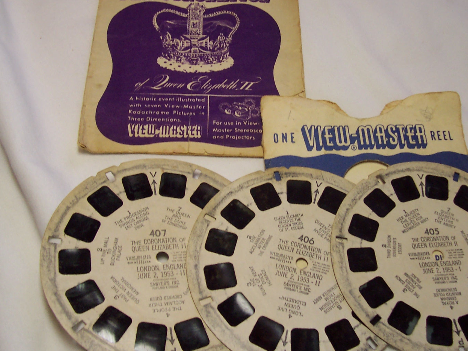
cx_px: 277
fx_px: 608
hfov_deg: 41.9
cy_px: 177
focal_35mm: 45
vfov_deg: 32.2
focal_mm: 5.6
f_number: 2.8
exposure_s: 1/60
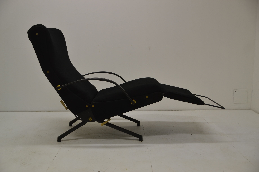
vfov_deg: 34.2
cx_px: 130
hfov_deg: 49.6
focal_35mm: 39
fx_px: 281
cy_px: 86
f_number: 4
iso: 400
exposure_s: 1/60
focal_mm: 26
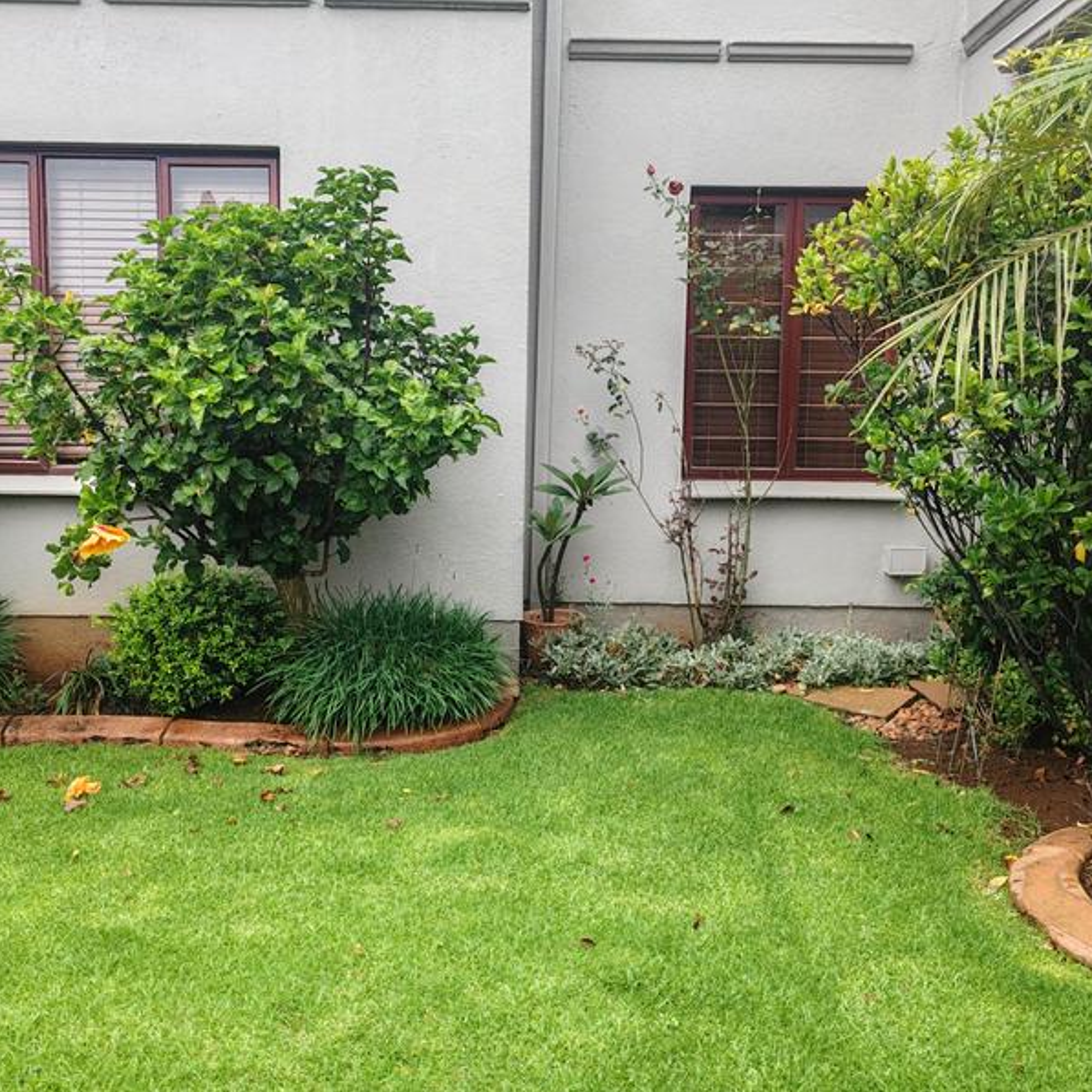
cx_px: 481
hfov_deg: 51.0
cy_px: 547
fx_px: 1142
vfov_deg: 51.1
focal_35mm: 32
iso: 80
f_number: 1.9
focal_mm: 6.12
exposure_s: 1/100
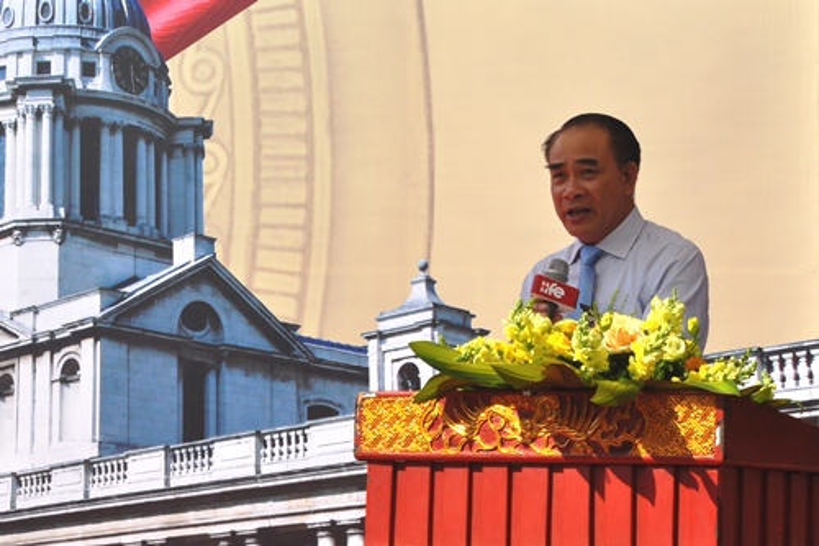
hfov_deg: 28.1
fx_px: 1637
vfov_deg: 18.9
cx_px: 410
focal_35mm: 72
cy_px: 273
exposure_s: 1/200
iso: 200
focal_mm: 48
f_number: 16
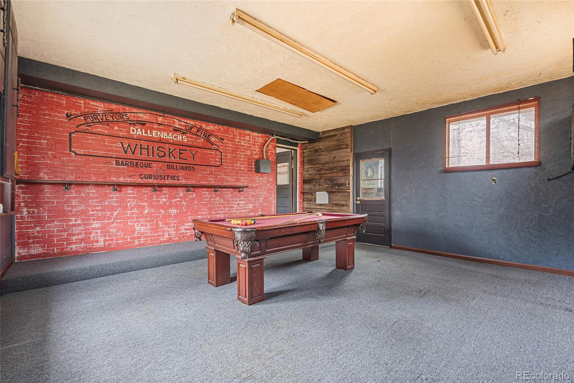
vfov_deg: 73.8
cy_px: 192
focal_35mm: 16
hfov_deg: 96.7
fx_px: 255
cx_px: 287
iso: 200
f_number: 8
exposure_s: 25
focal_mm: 16
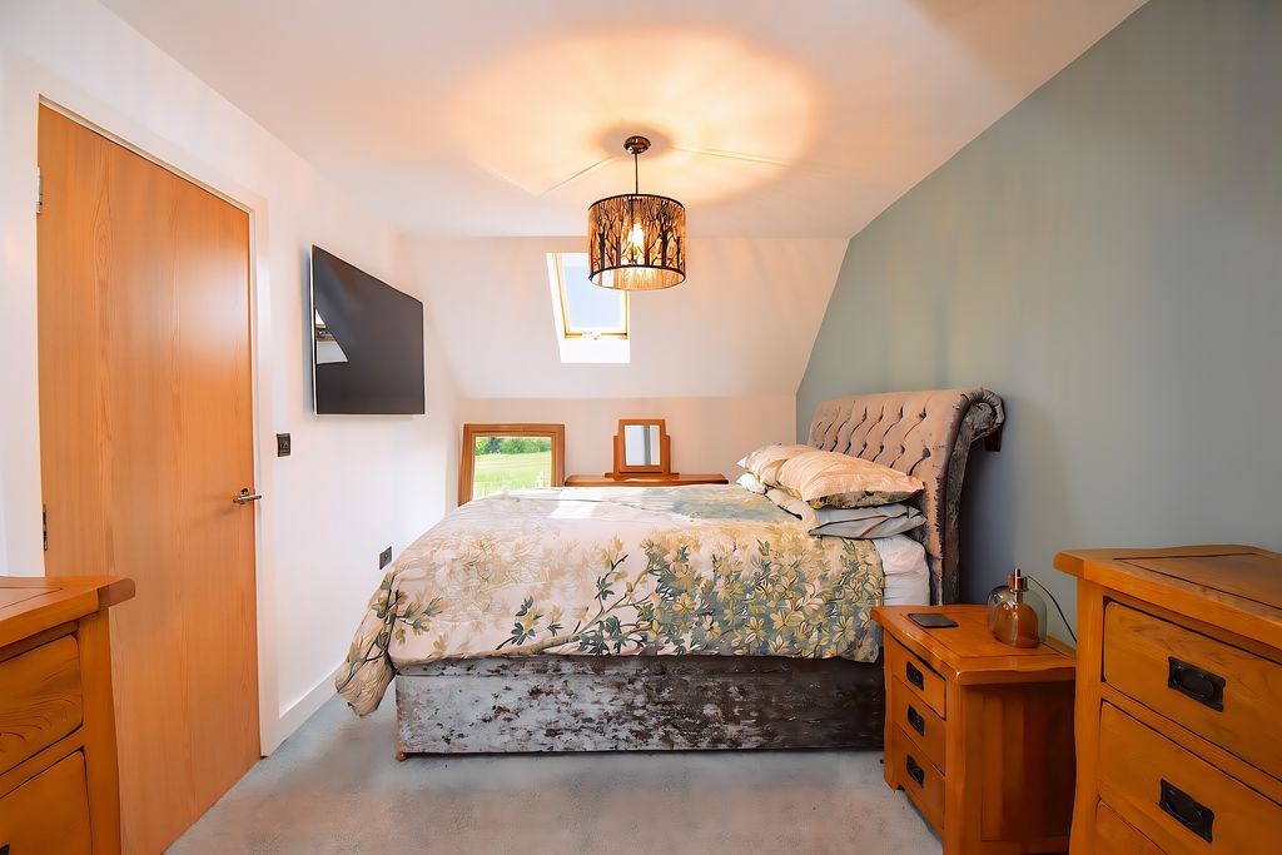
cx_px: 641
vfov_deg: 77.3
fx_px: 534
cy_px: 428
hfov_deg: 100.4
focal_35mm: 15
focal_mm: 10
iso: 4500
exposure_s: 1/60
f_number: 4.5
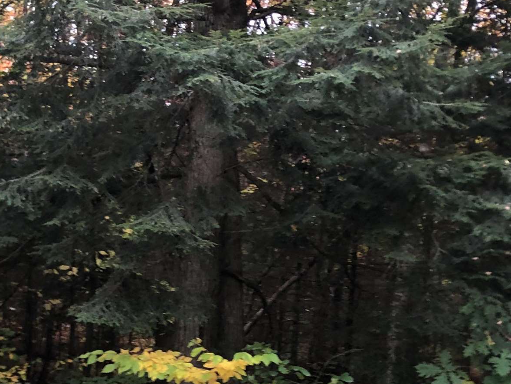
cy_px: 376
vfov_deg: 19.6
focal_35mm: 73
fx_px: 1078
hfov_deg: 26.6
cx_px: 191
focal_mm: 3.99
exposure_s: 1/24
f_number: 1.8
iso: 40
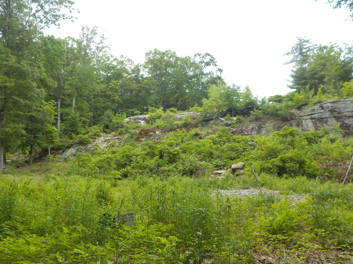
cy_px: 134
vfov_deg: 45.4
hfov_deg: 58.3
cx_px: 181
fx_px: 316
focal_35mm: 31
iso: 125
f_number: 3.3
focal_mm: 4.1
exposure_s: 1/80
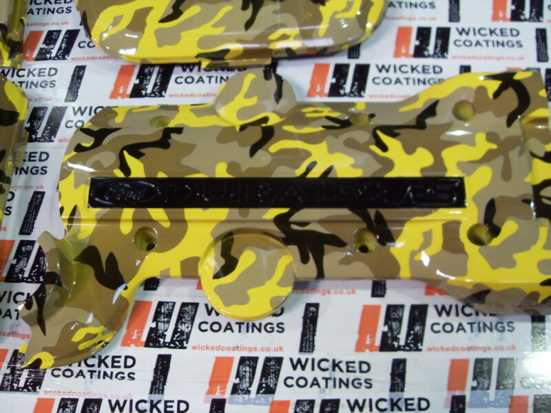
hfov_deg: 52.6
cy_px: 206
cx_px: 276
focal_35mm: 35
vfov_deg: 40.7
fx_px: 557
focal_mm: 6.3
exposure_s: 1/45
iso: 200
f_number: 2.8
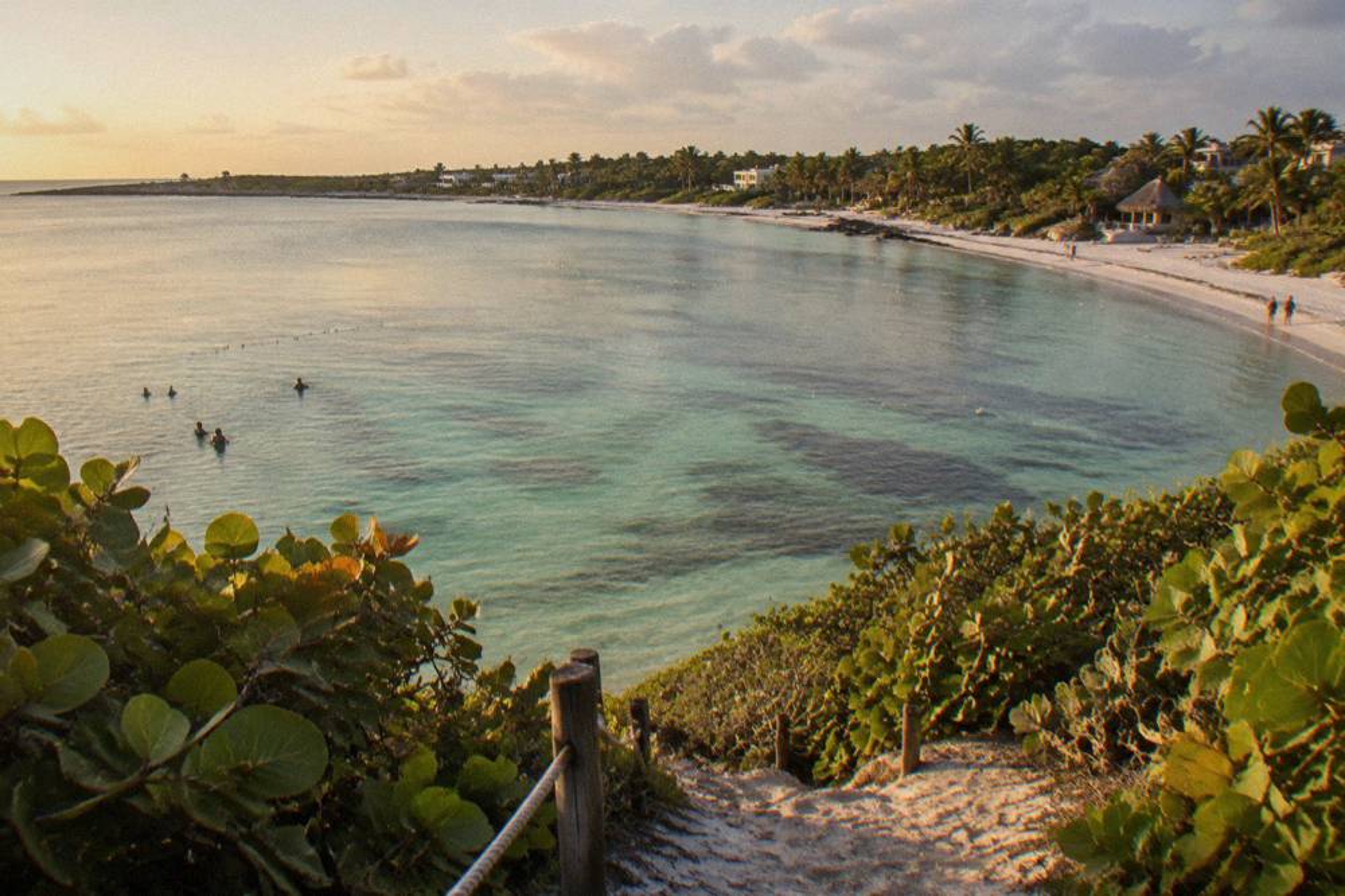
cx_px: 672
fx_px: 1494
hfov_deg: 48.5
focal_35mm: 40
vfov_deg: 33.4
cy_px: 448
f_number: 11
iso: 200
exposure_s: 1/100
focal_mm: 40
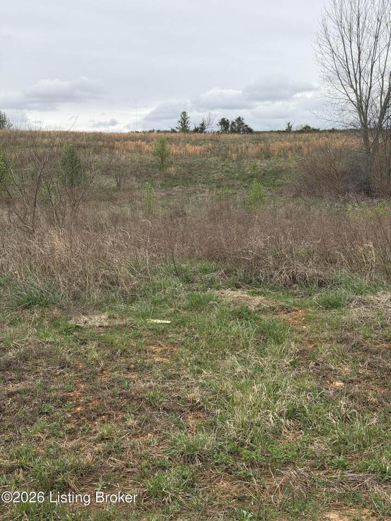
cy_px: 260
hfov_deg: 30.3
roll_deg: +1.4
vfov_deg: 39.7
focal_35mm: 48
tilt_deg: -8.7
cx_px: 196
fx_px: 723
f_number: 1.78
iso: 64
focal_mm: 6.76
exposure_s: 1/1754
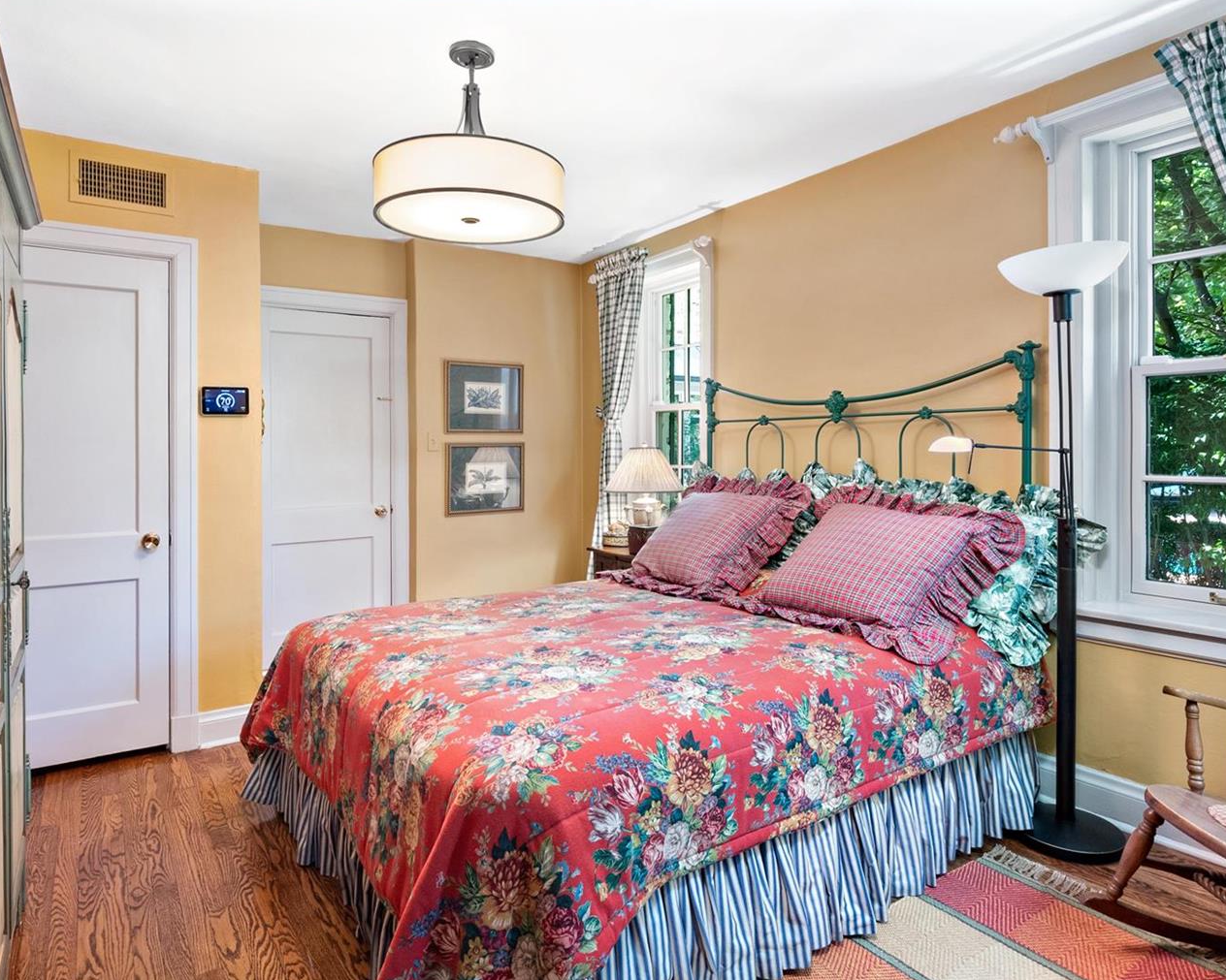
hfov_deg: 83.2
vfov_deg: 70.8
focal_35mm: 19
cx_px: 584
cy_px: 507
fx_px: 689
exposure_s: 1.6
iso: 400
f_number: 8
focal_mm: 8
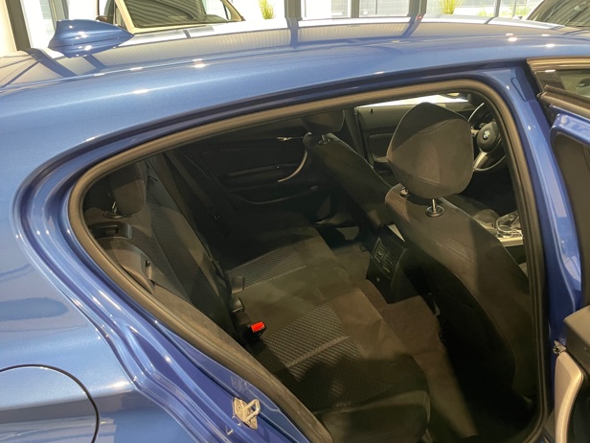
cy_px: 219
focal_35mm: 27
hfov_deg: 65.3
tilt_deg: -25.0
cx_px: 299
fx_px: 460
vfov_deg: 51.4
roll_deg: +2.0
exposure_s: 1/50
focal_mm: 4.2
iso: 400
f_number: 1.6
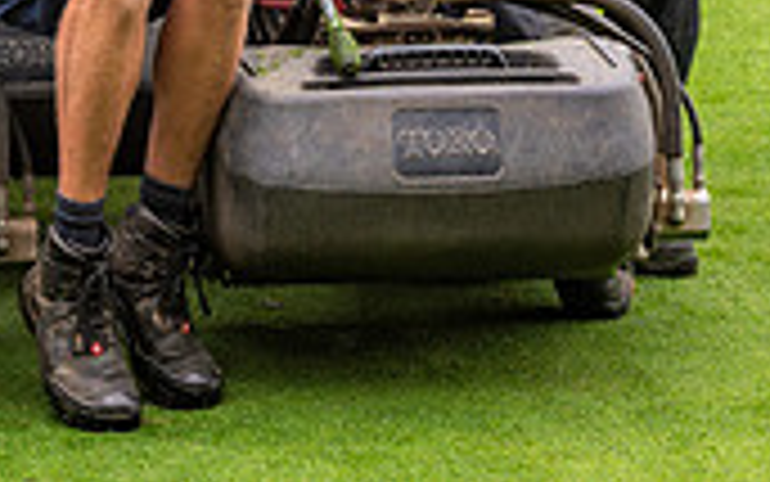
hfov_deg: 7.2
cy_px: -365
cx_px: 85
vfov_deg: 4.5
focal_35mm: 290
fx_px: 6088
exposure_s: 1/125
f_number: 5.6
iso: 200
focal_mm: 78
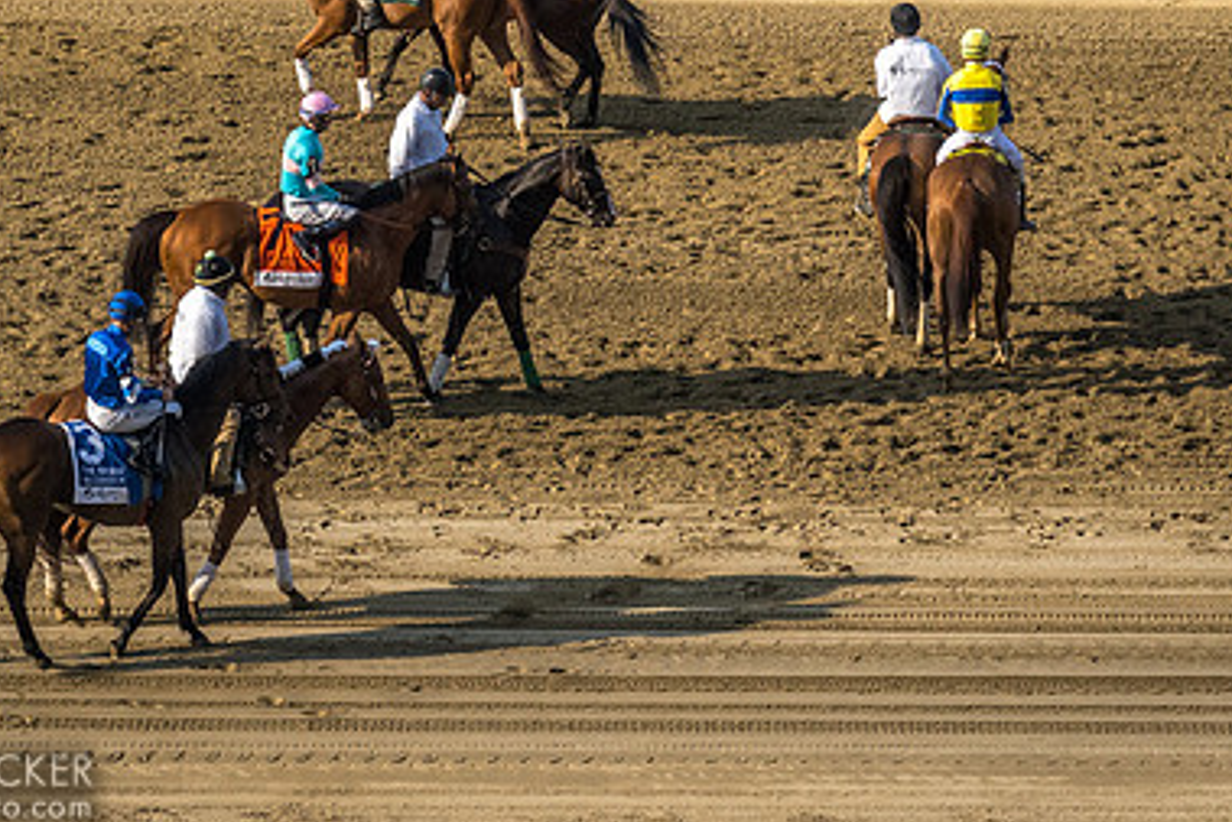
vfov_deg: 5.6
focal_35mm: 246
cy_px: 85
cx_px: 368
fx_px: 8421
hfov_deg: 8.4
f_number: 4.5
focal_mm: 45.23
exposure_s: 1/2000
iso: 320
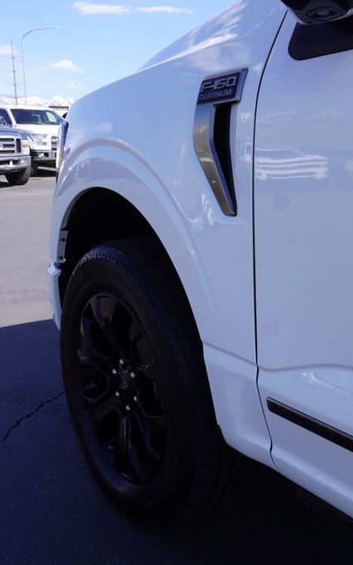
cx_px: 245
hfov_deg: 34.0
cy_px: 281
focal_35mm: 37
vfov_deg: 52.8
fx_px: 570
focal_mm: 16
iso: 100
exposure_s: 1/125
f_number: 9
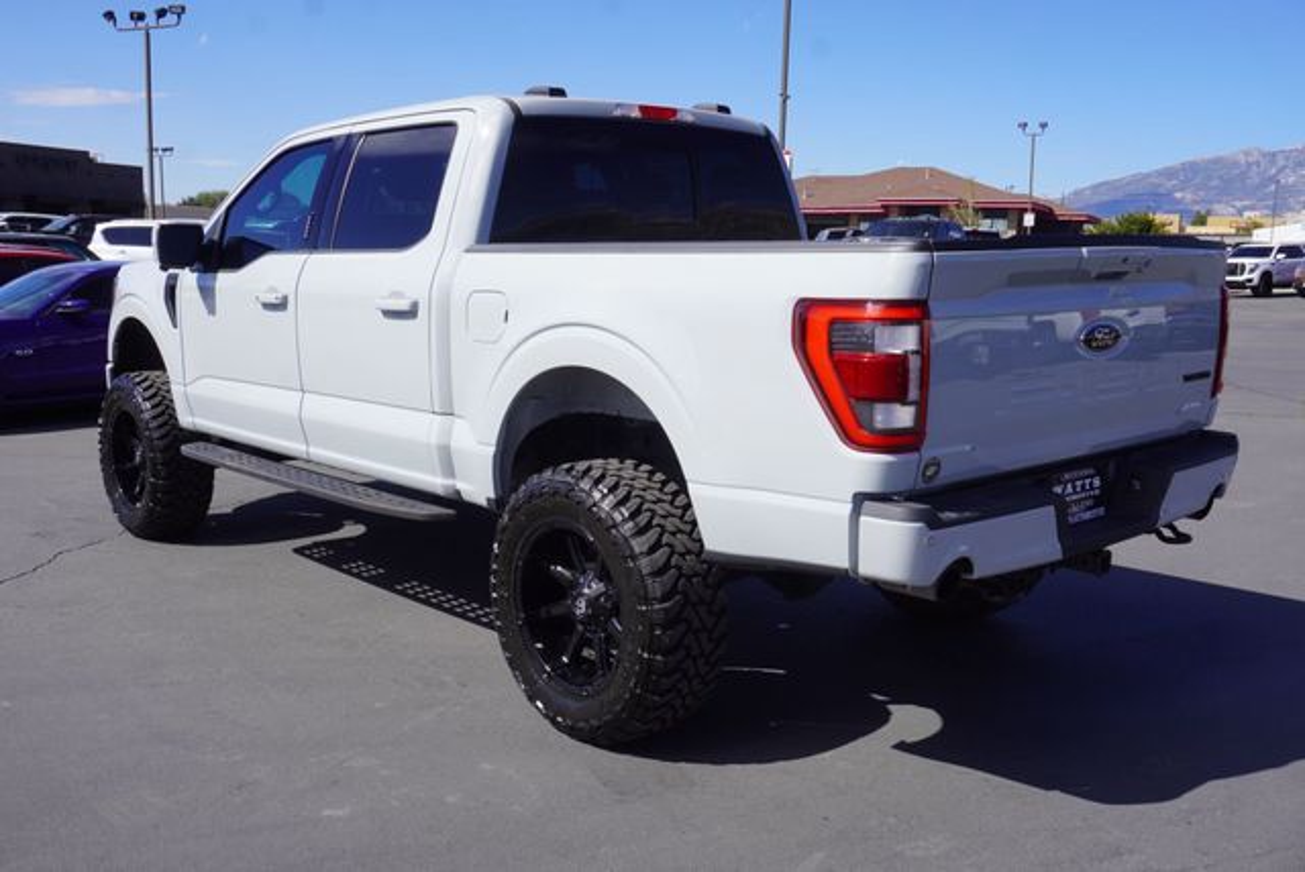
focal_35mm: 34
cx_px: 652
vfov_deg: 38.4
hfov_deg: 55.1
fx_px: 1252
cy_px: 436
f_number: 10
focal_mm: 23
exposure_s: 1/160
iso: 100
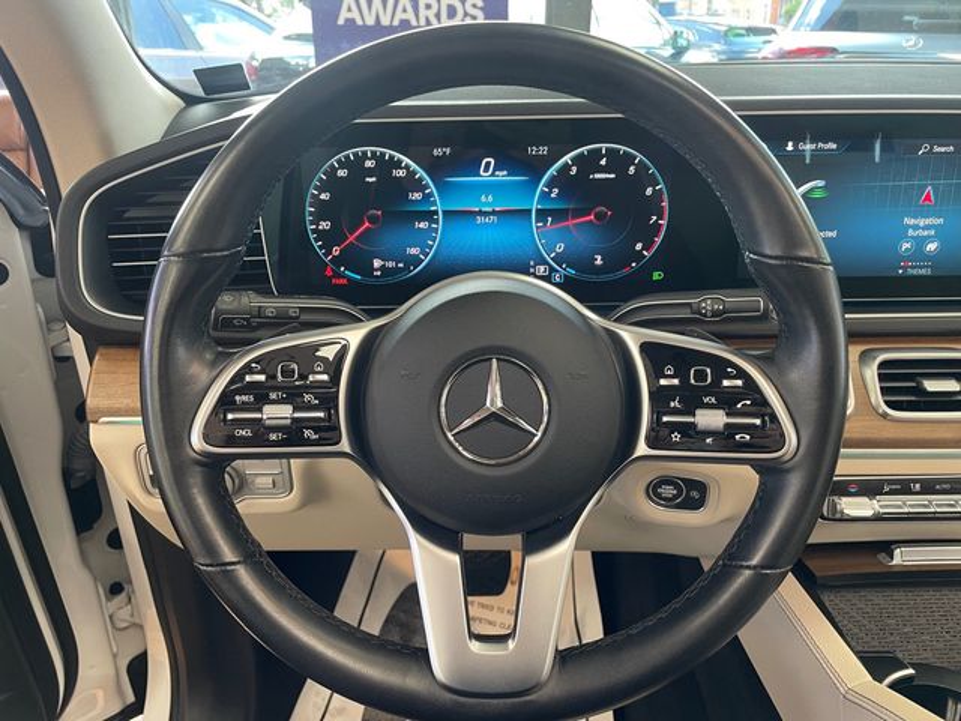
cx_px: 480
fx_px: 722
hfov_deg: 67.3
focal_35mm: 26
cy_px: 360
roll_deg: +0.7
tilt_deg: -25.5
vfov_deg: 53.1
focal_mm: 4.2
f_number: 1.6
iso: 160
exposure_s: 1/60
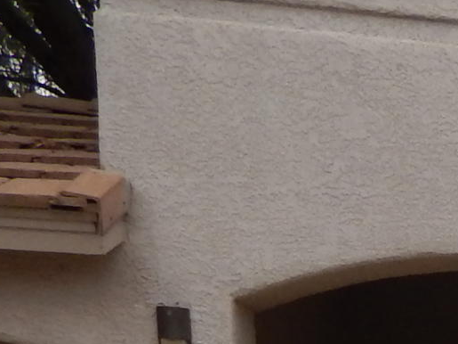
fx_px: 1773
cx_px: 994
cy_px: 987
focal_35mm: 134
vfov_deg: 9.2
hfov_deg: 12.5
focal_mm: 4
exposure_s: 1/1000
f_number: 3
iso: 125
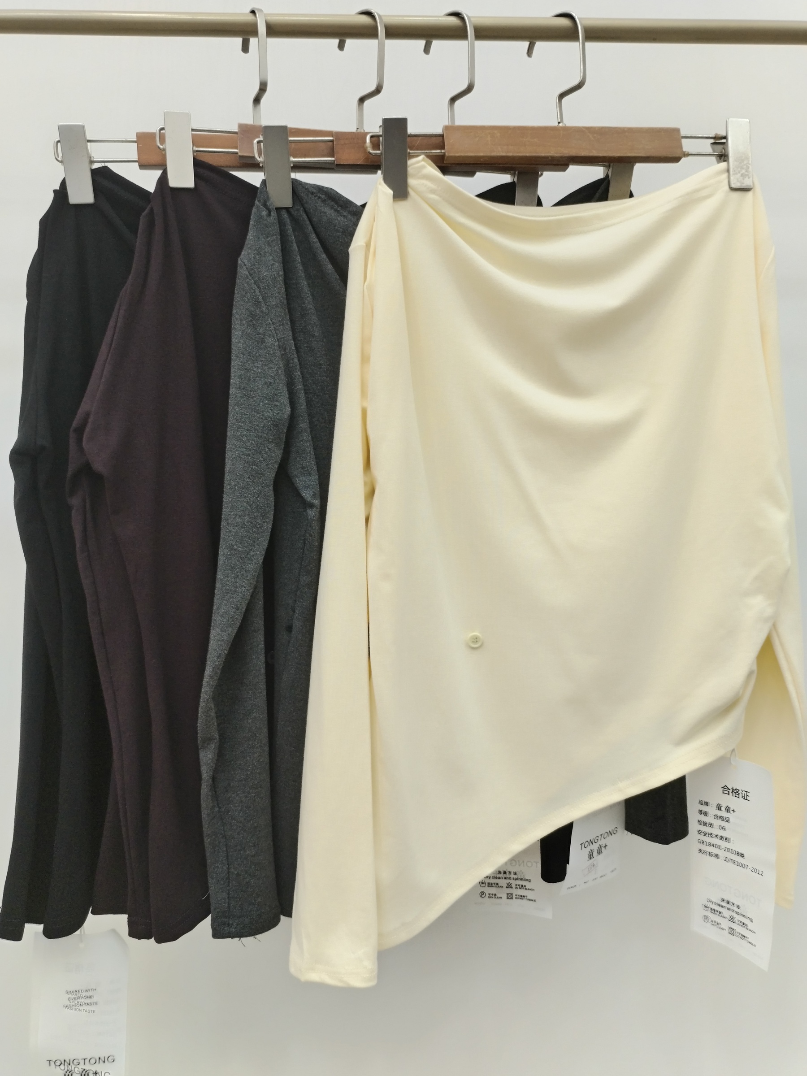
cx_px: 404
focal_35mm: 29
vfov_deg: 61.7
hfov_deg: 48.2
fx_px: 901
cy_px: 538
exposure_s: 1/50
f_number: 1.8
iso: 172
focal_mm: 4.75
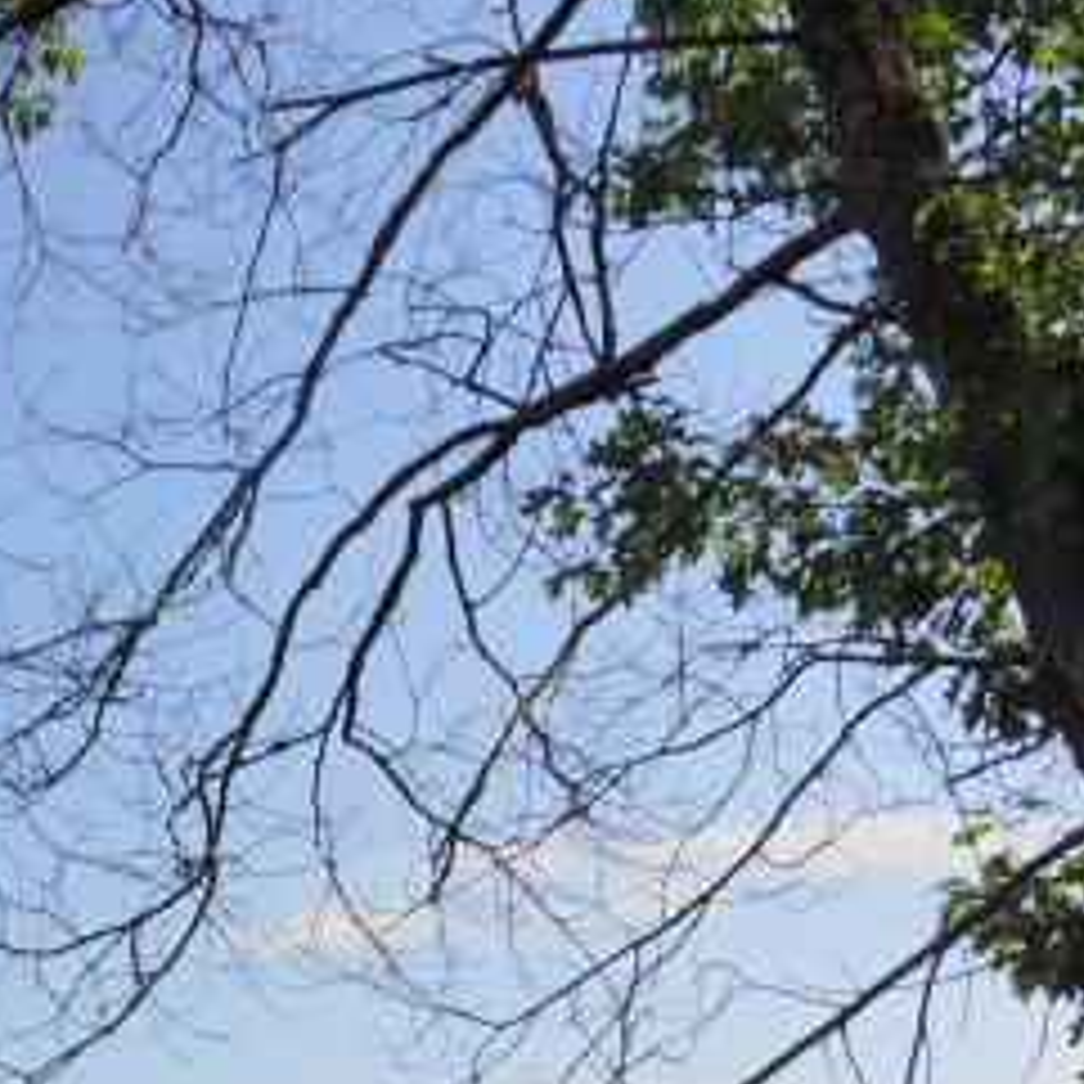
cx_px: -187
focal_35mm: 95
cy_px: 1475
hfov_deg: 17.5
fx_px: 3366
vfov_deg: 17.0
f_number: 5.6
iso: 100
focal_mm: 18
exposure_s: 1/160
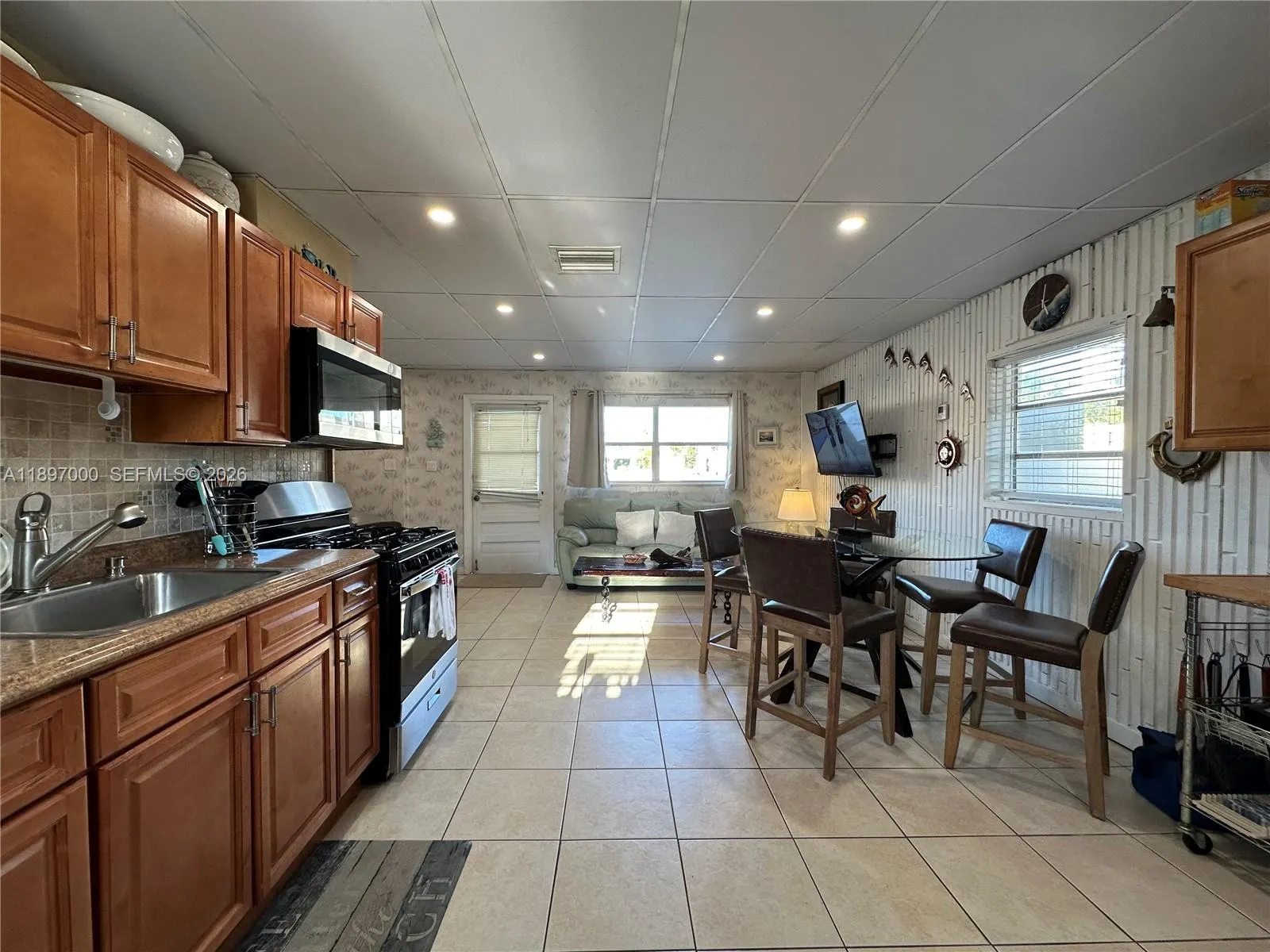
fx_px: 514
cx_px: 635
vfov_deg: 85.7
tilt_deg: -1.1
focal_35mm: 14
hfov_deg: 102.1
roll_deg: -0.2
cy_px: 476
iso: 125
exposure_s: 1/120
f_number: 2.2
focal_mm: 2.22
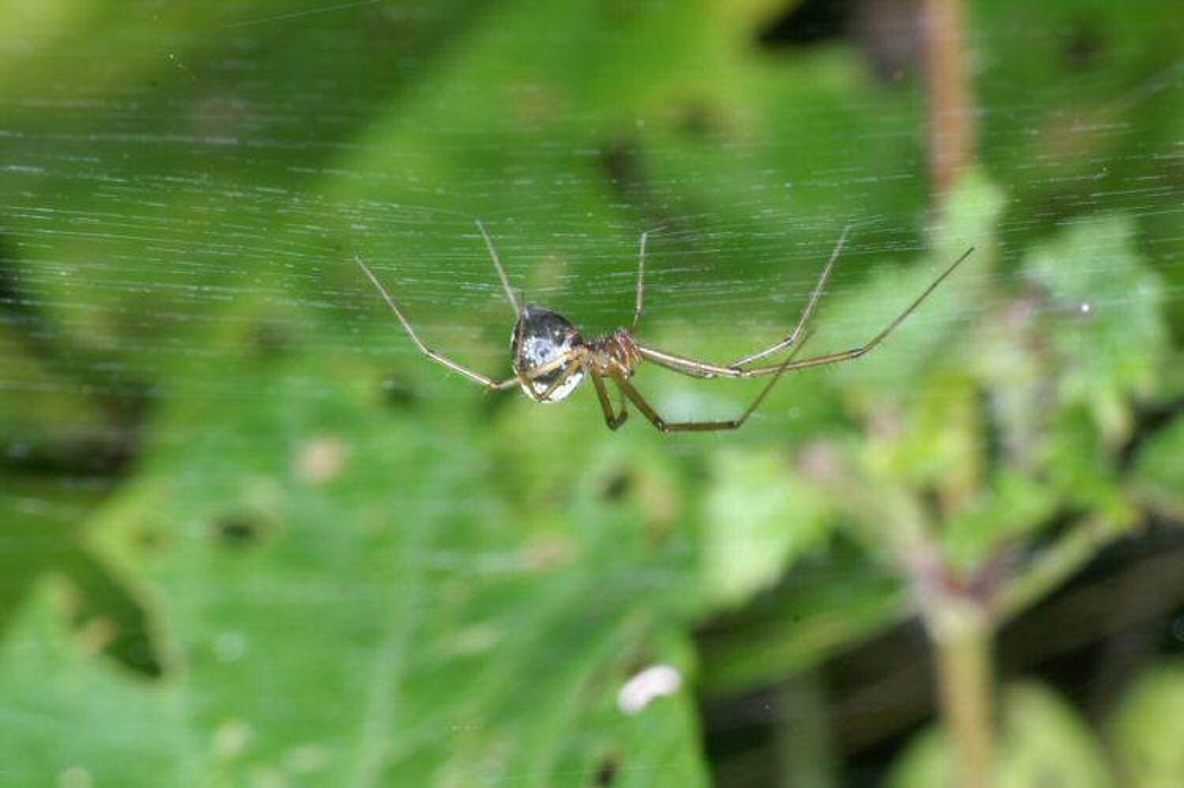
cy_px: 394
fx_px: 4930
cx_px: 592
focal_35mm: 150
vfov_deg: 9.1
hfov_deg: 13.7
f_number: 14
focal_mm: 100
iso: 200
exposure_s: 1/60
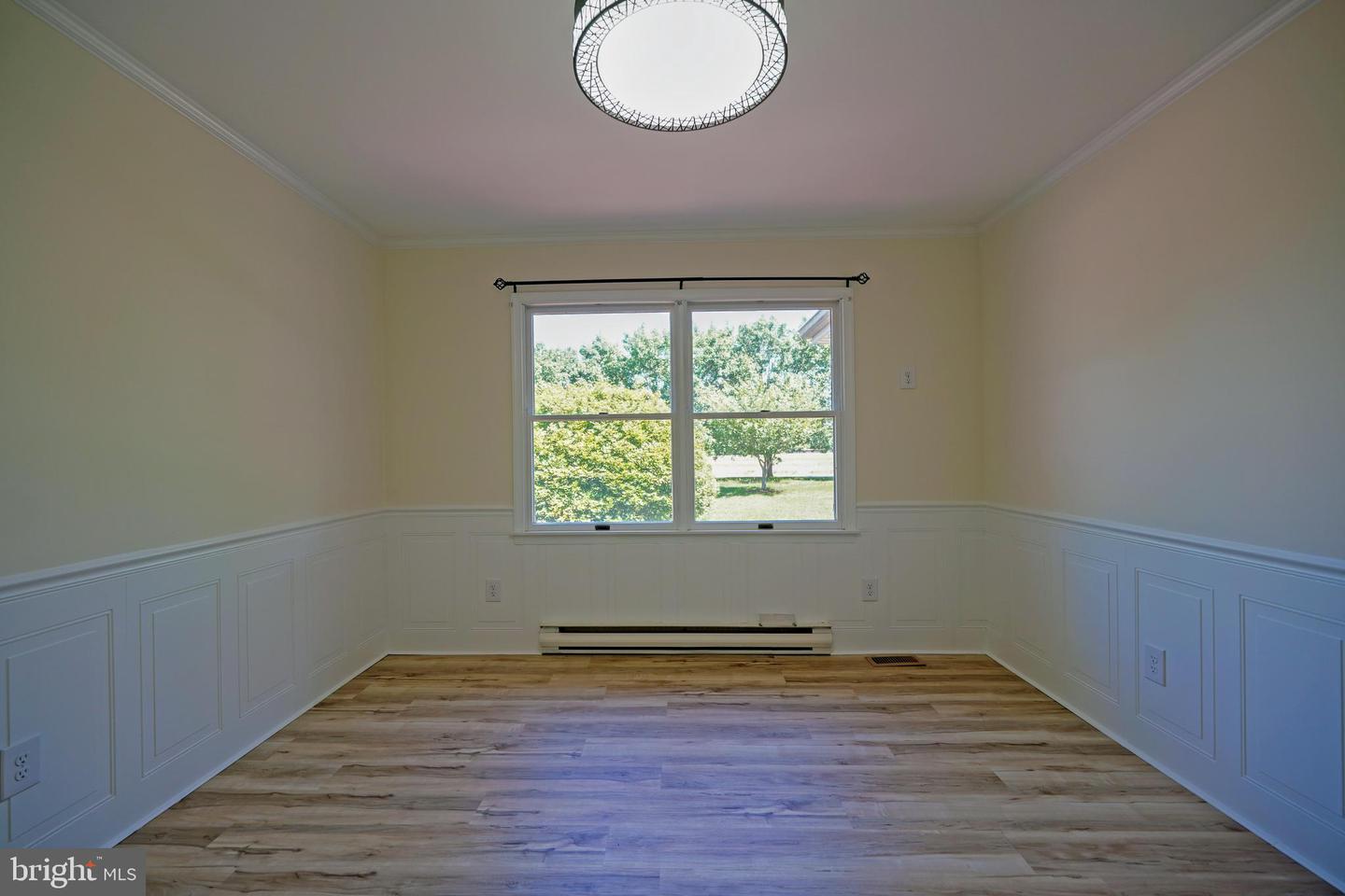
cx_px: 672
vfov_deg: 77.3
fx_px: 560
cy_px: 448
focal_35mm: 15
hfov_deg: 100.4
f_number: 3.5
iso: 100
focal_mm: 10
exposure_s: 1/50
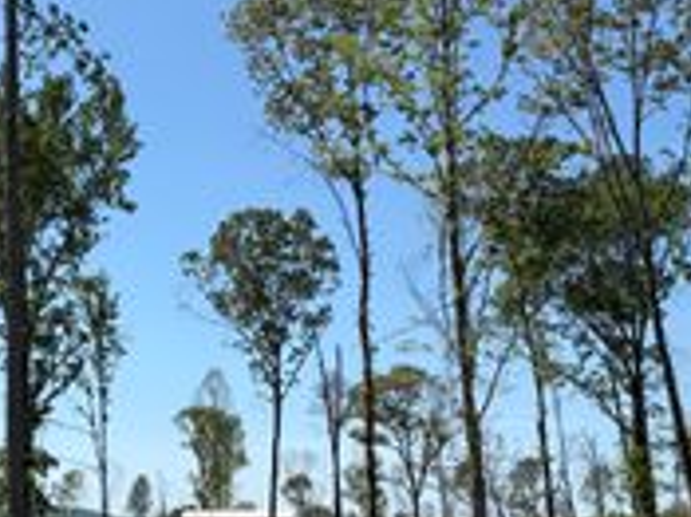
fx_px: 1277
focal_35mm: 64
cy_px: 286
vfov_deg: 22.9
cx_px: 41
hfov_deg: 28.8
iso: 50
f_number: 1.6
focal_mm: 5.96
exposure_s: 1/4065
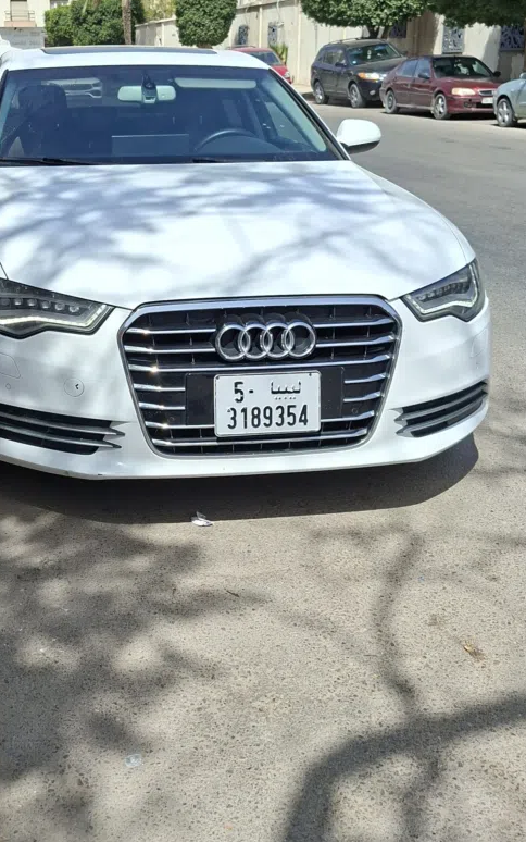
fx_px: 986
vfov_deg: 45.9
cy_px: 325
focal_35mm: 43
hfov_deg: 29.3
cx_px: 120
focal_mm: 5.54
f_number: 1.8
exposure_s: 1/2387
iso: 50
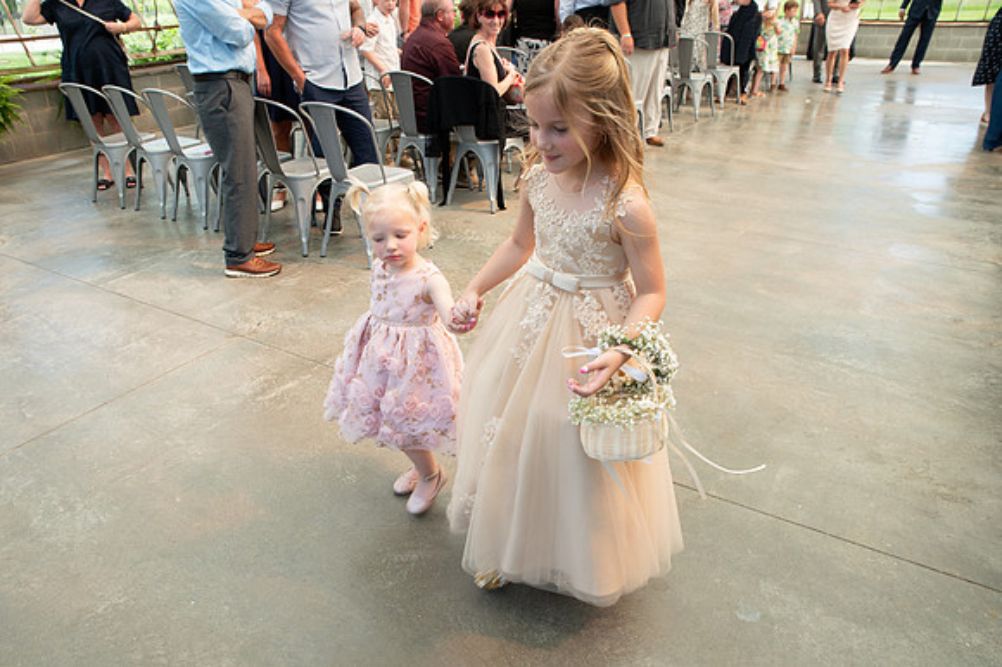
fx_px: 726
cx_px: 457
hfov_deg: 69.1
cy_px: 363
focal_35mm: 26
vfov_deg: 49.3
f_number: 5
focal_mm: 24
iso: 160
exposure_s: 1/200
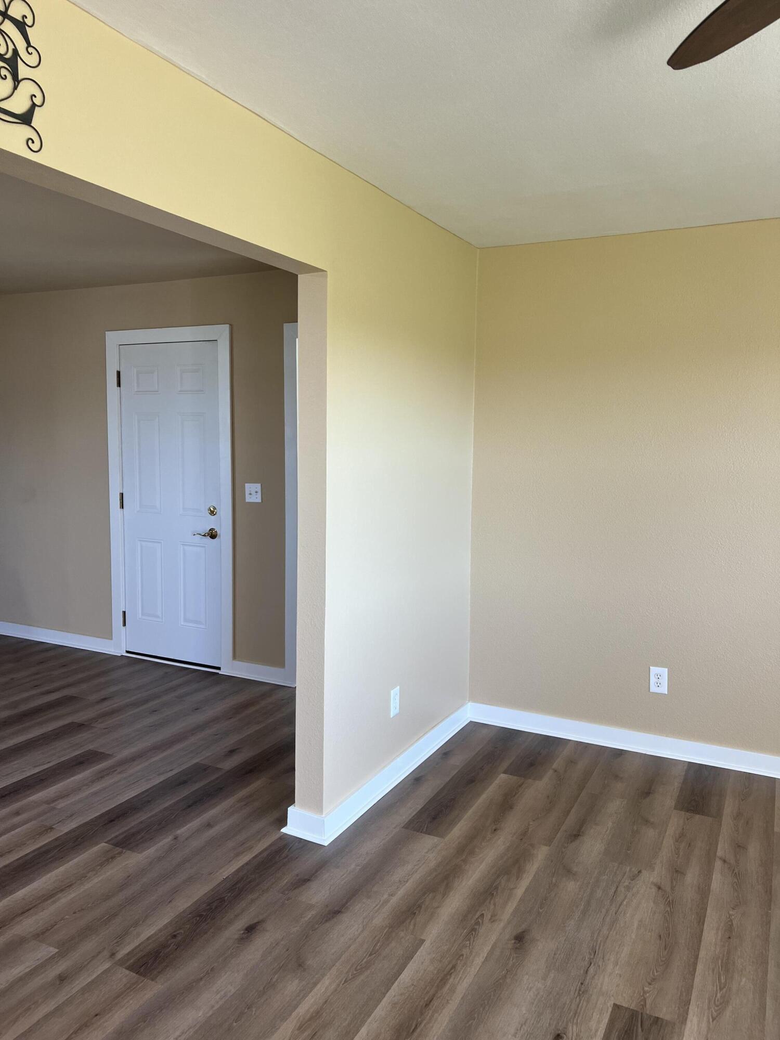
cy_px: 520
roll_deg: -0.4
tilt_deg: -6.1
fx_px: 781
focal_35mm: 26
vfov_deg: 67.3
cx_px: 390
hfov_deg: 53.1
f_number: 1.5
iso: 64
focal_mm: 5.7
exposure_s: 1/120
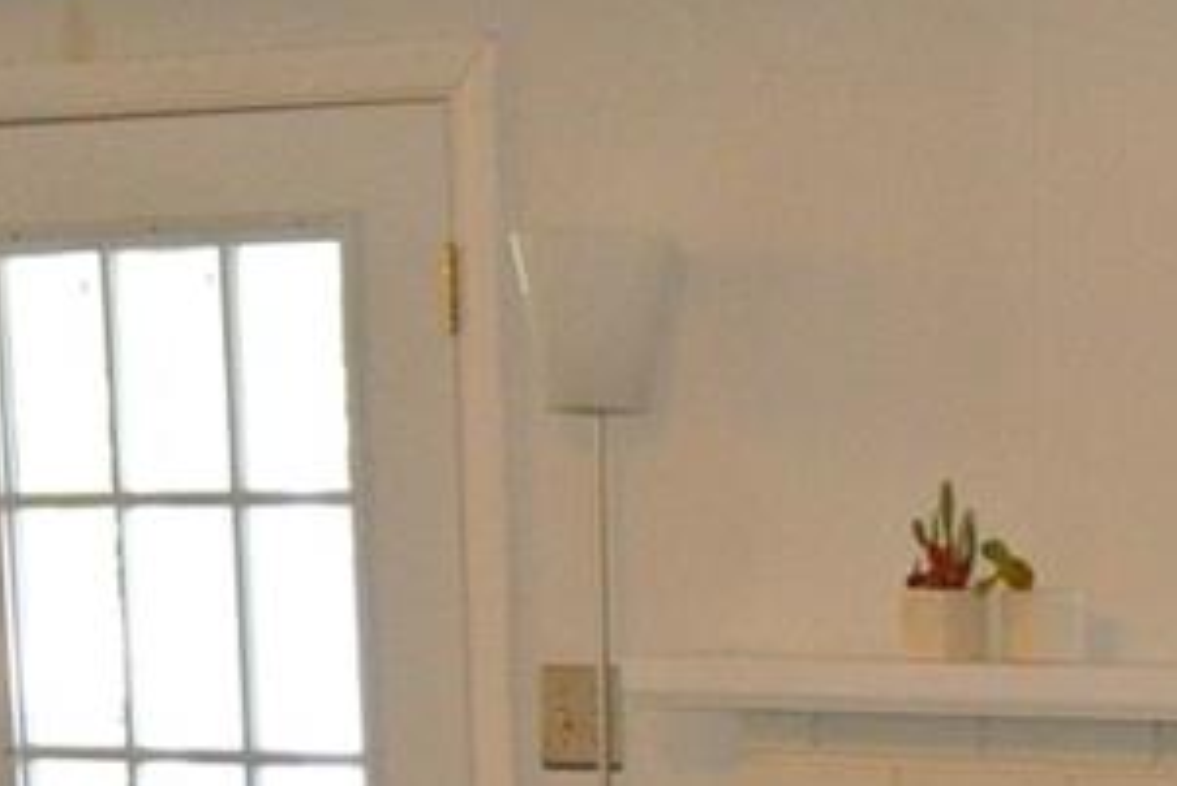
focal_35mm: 102
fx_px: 3336
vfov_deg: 12.6
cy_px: 1236
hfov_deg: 18.9
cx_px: 1408
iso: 2500
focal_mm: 11.4
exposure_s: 1/60
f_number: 3.5
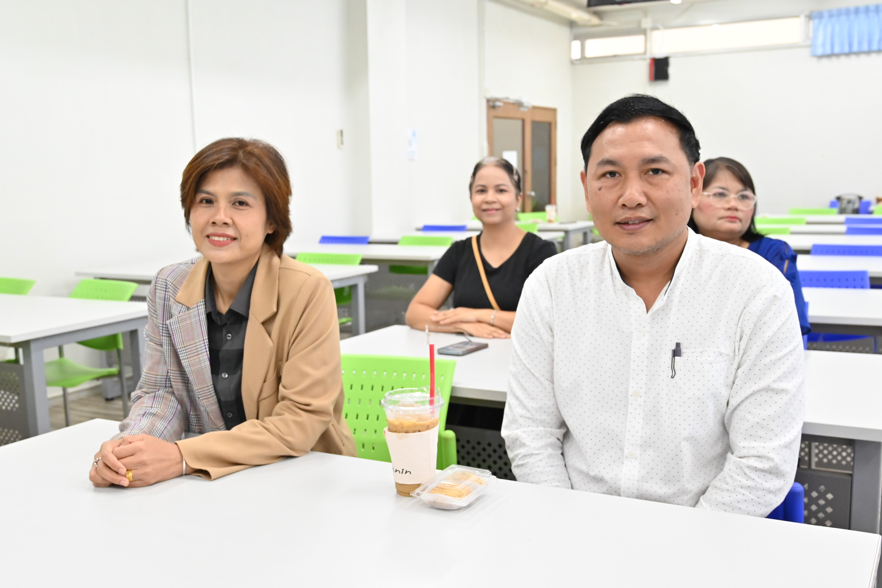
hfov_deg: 49.9
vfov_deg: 34.5
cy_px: 314
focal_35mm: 39
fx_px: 946
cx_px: 392
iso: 3200
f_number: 5.6
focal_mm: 31.5
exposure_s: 1/60
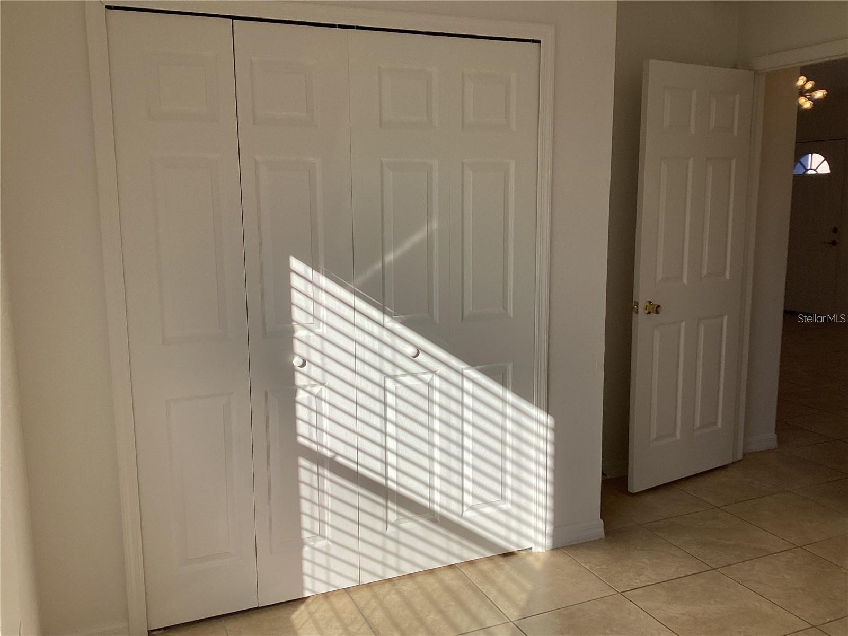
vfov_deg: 45.4
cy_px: 318
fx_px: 759
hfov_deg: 58.4
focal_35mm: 31
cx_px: 424
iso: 25
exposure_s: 1/895
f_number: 2.4
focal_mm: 3.3
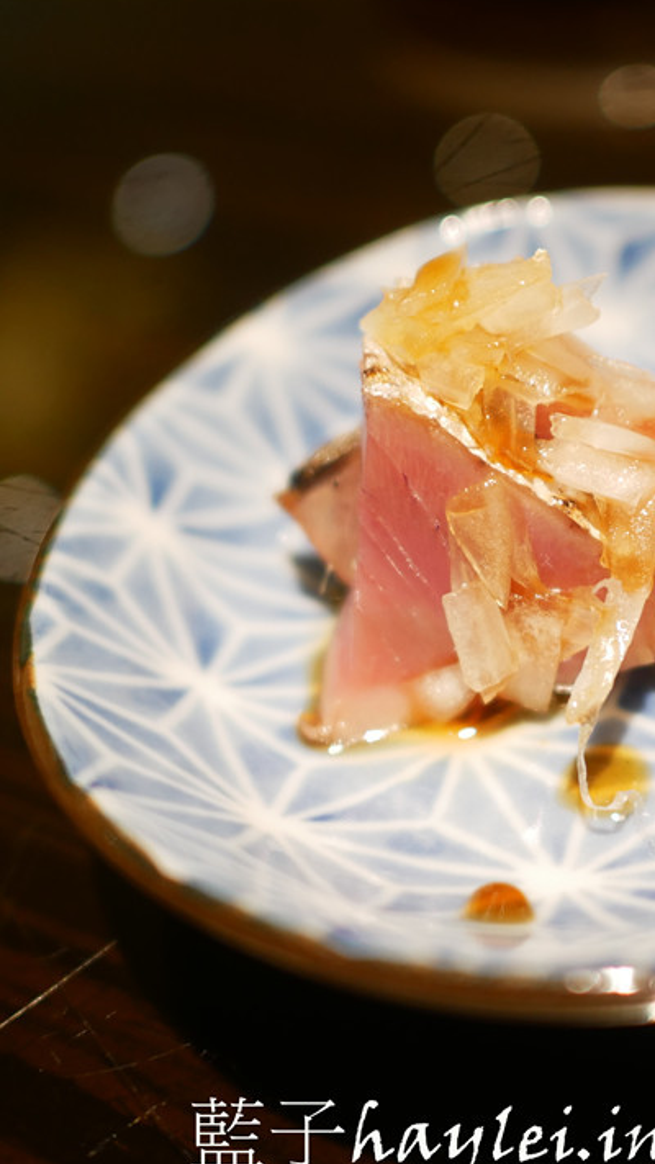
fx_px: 1420
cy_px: 602
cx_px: 544
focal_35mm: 46
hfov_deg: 25.4
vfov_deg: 44.6
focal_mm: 15
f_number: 1.7
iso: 400
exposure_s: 1/60
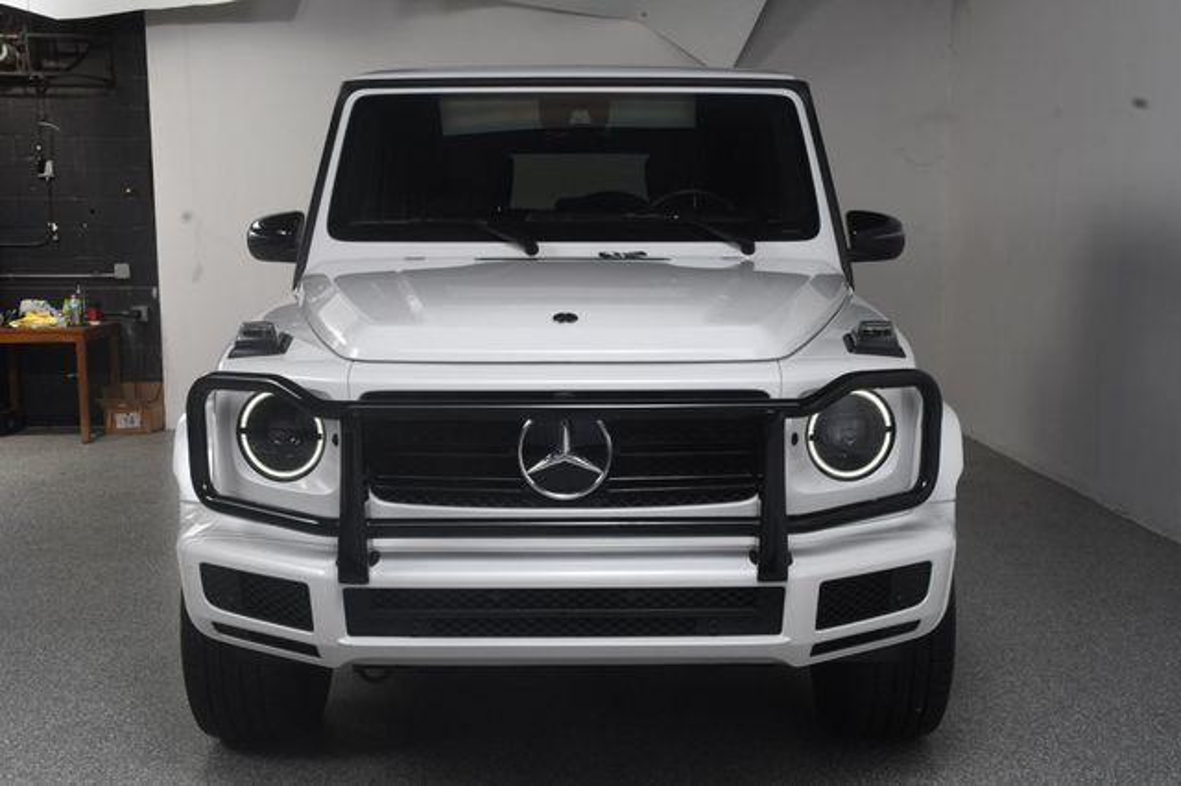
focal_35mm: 40
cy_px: 393
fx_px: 1311
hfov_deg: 48.5
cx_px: 590
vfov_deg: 33.4
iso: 100
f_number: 13
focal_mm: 27
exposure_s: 1/160
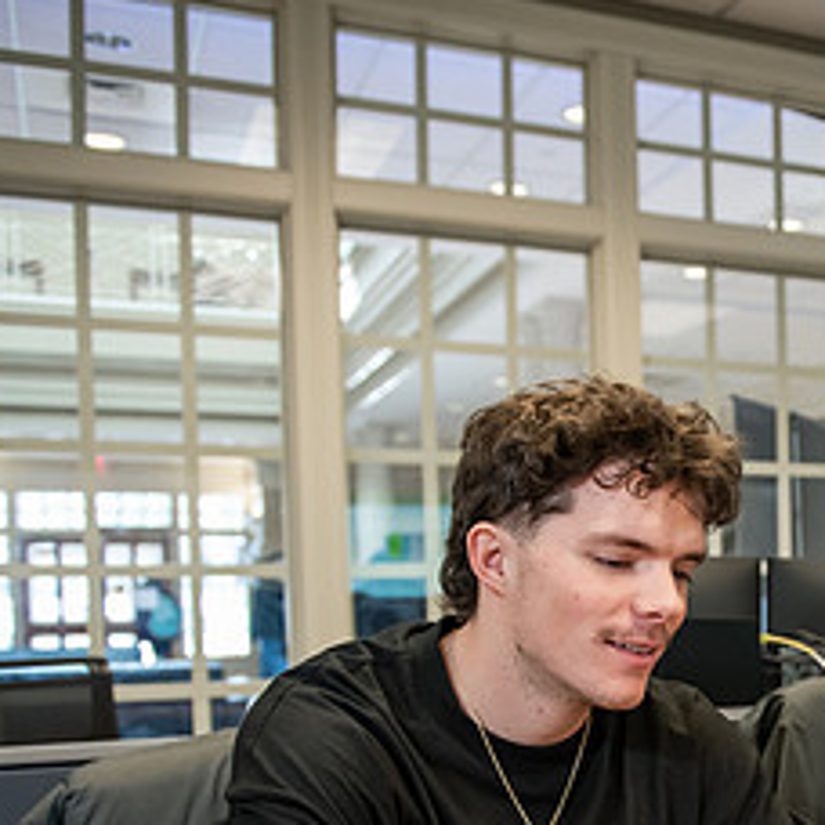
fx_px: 1402
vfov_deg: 31.7
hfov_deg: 29.9
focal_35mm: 52
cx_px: 879
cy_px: 693
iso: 1000
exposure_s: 1/125
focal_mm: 24
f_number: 3.2
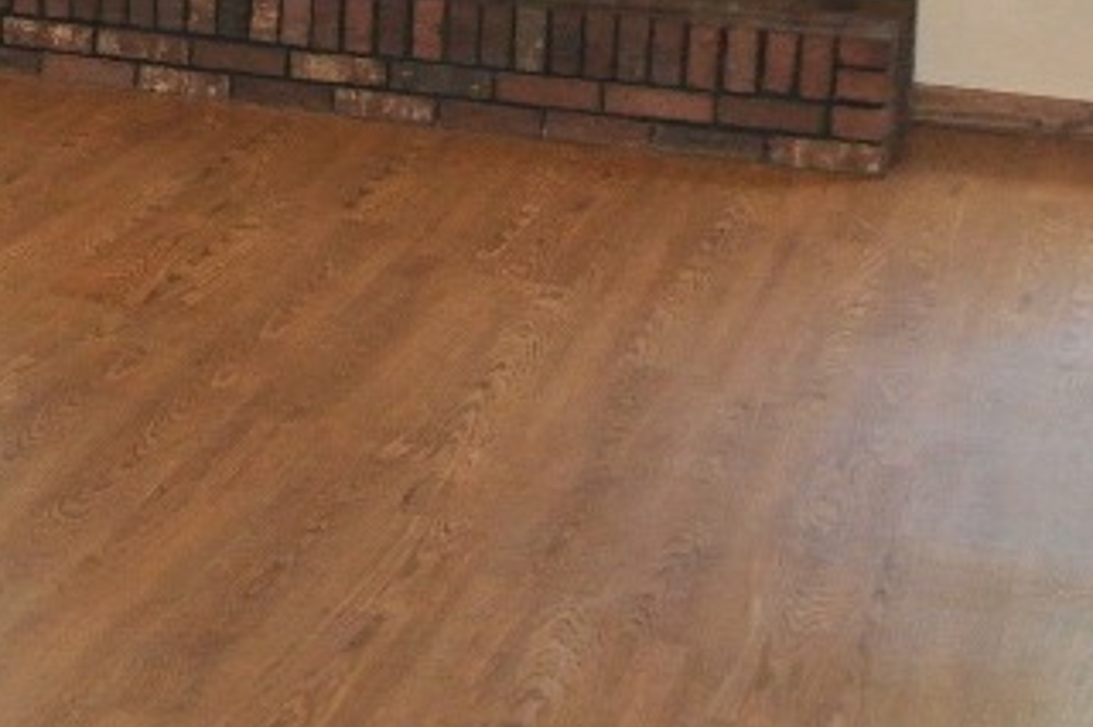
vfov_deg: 14.1
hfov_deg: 20.6
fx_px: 2822
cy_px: -230
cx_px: -184
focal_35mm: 93
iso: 900
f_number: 3.5
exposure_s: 1/60
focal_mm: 11
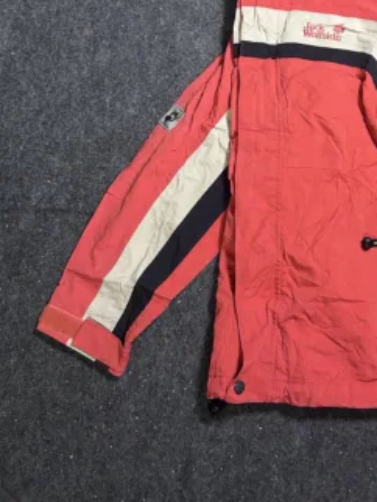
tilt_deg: -66.7
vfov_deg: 42.8
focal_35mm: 43
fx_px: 624
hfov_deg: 32.6
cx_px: 307
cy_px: 140
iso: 400
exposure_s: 1/50
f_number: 1.5
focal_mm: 5.7
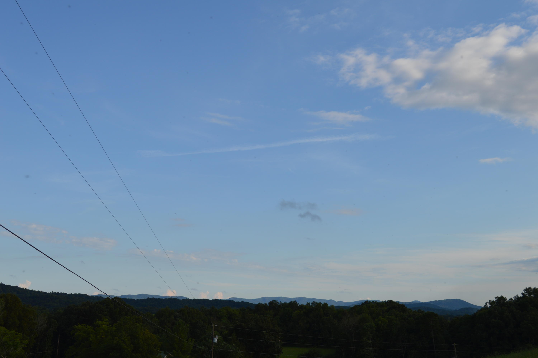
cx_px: 269
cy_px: 179
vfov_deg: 34.1
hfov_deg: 49.6
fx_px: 582
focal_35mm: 39
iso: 100
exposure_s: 1/320
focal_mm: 26
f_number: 9
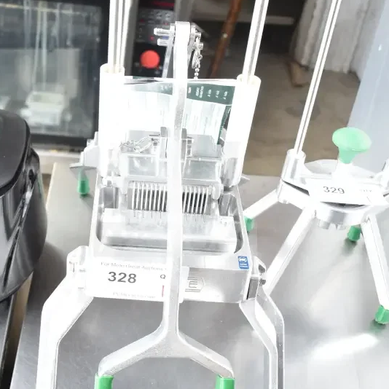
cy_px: 199
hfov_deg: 35.3
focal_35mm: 48
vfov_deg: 35.4
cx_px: 175
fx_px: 610
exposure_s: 1/40
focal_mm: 22
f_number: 3.8
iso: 200
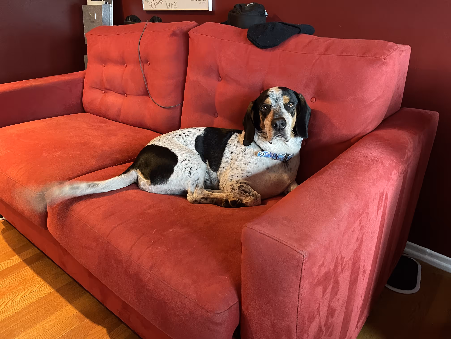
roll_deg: +1.6
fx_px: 339
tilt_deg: -25.7
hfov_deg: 67.3
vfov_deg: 53.1
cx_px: 226
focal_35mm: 26
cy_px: 170
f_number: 1.6
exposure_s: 1/30
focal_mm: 4.2
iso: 640
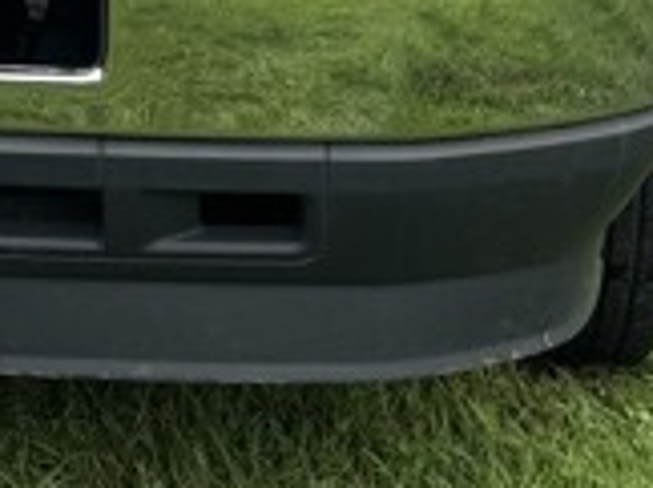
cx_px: -145
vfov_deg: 8.7
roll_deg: -1.9
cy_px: -726
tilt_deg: -5.5
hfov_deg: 12.7
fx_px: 2863
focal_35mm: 152
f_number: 1.78
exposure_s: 1/2041
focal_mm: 6.76
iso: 80
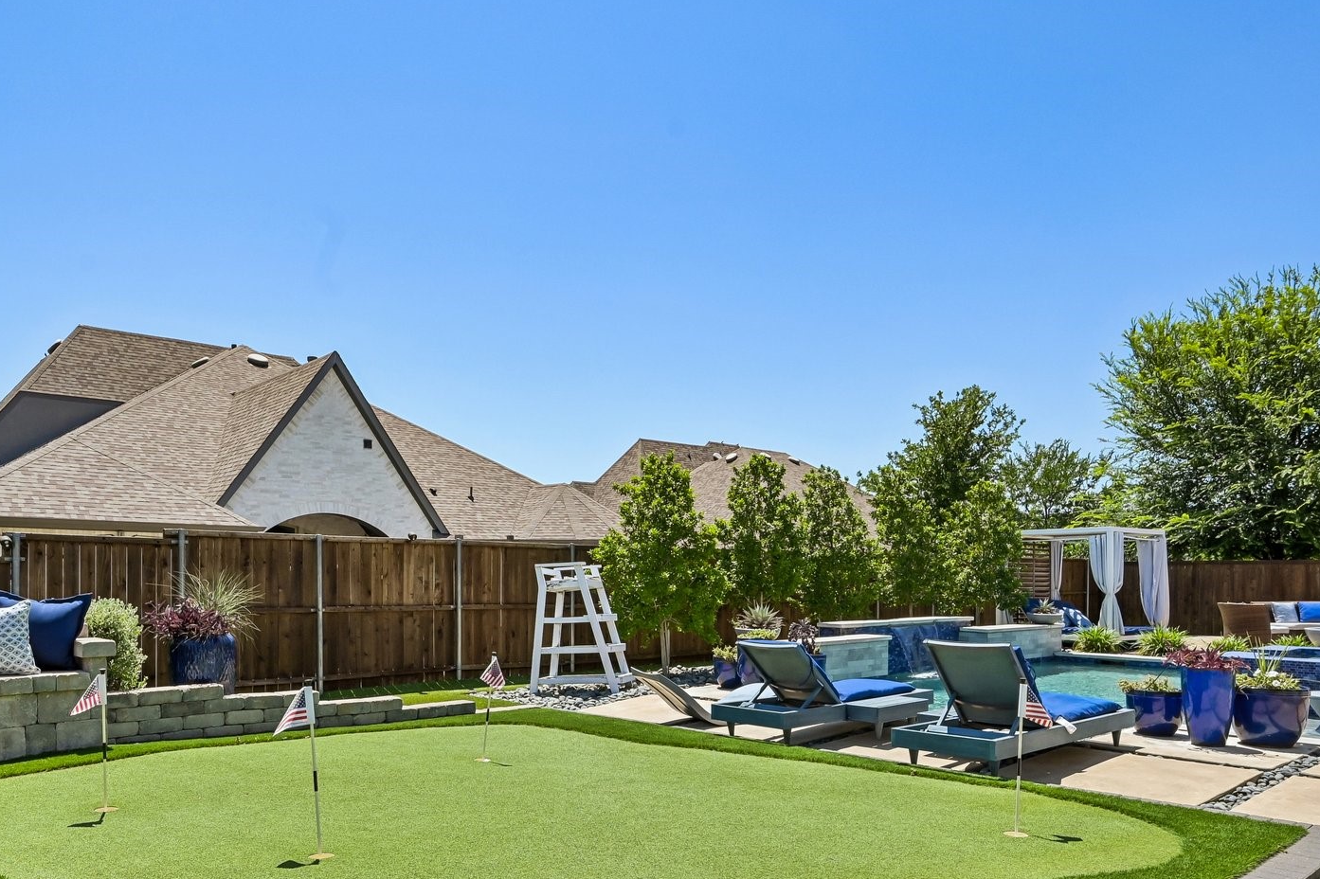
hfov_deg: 69.6
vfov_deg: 49.2
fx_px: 943
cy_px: 574
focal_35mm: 26
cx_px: 568
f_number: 8
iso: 400
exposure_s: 1/1250
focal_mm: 17.5
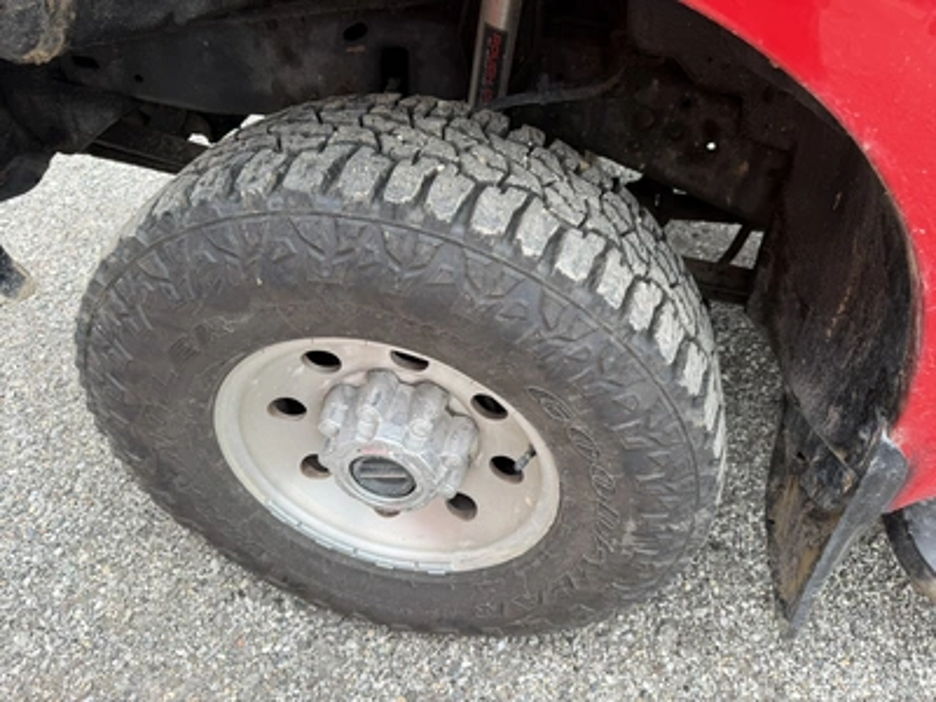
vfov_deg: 56.8
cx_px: 468
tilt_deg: -48.3
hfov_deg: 71.6
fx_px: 649
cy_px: 351
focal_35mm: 24
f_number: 1.78
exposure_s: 1/176
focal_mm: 6.76
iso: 64
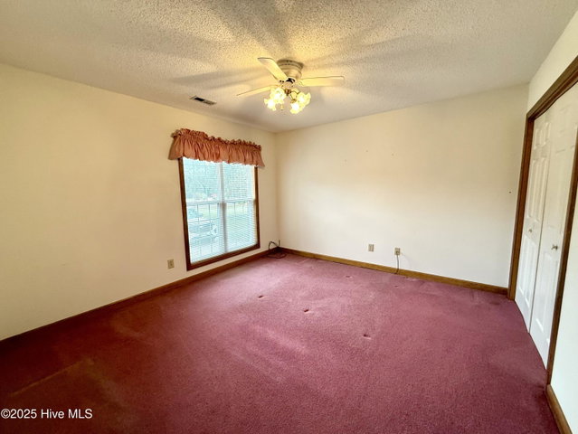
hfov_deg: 102.0
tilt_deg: -7.1
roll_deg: +1.7
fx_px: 234
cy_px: 217
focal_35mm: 14
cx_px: 289
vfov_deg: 85.7
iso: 200
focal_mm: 2.22
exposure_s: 1/120
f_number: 2.2
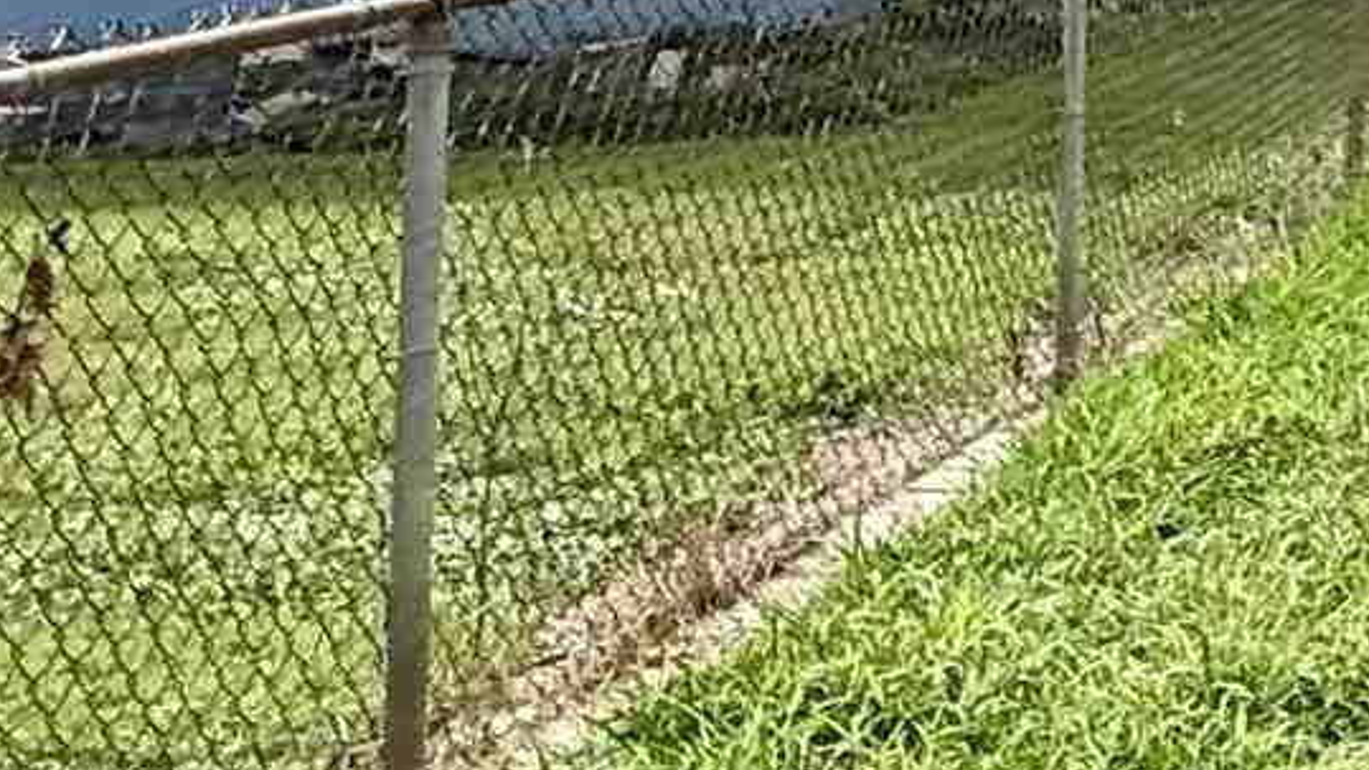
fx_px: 3158
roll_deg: -0.3
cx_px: 2873
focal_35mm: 87
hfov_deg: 16.8
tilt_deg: +3.1
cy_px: -353
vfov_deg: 13.2
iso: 64
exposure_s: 1/1368
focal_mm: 2.22
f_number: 2.2
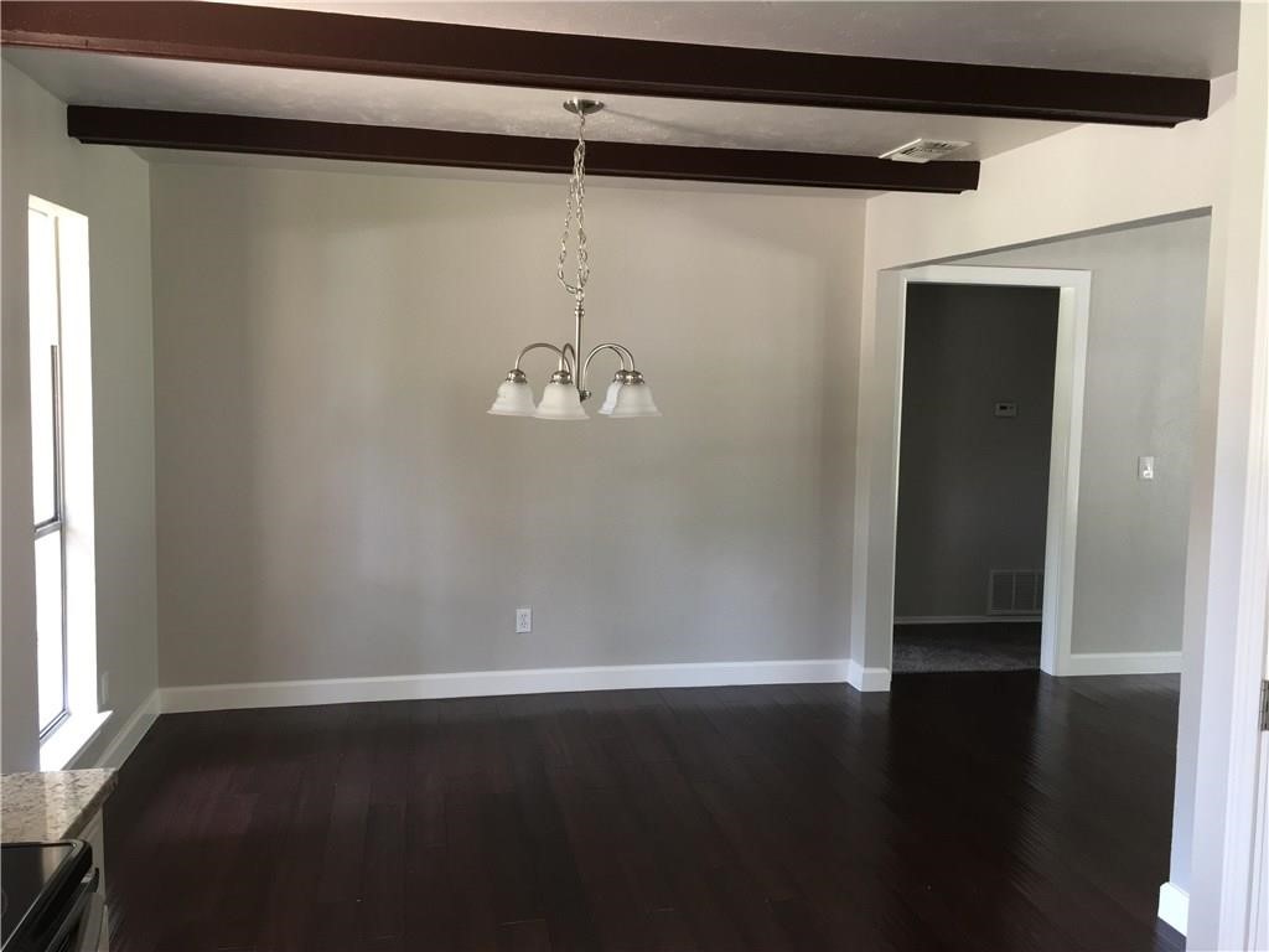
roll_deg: -1.0
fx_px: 1063
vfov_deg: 48.2
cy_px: 476
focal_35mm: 29
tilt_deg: -4.6
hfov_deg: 61.7
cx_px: 634
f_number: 2.2
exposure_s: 1/30
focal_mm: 4.15
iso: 100
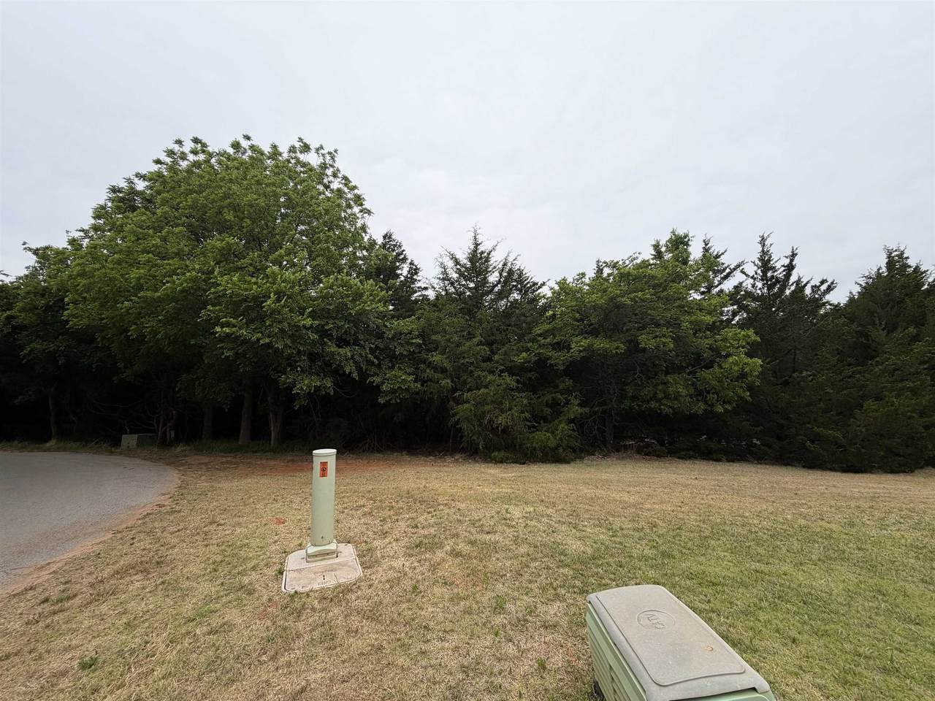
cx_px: 468
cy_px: 350
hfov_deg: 102.1
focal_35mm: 14
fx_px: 378
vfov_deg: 85.7
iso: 40
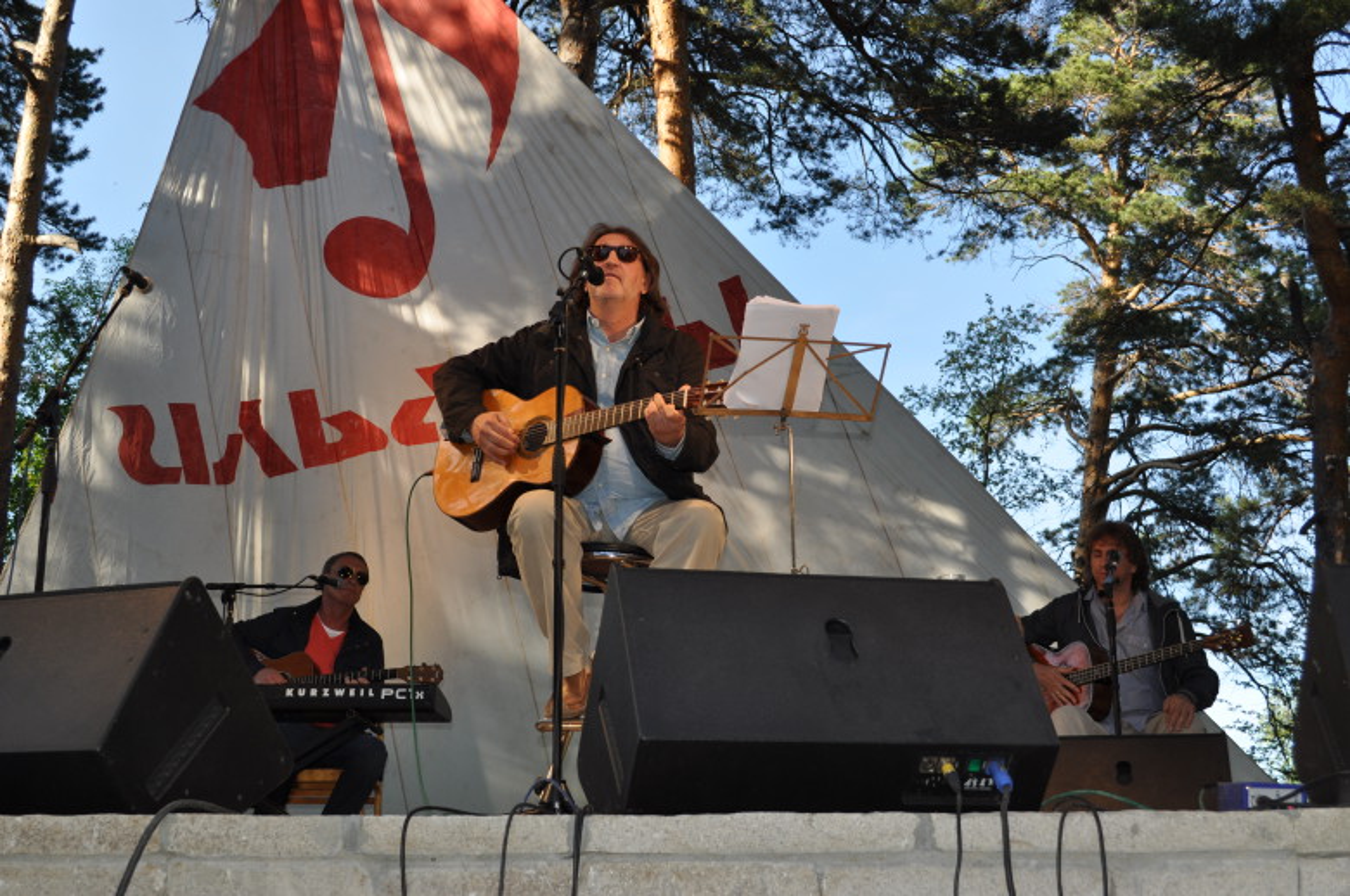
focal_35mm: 48
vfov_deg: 28.0
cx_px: 675
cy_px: 448
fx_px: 1798
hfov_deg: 41.2
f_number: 6.3
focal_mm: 32
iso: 200
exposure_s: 1/200
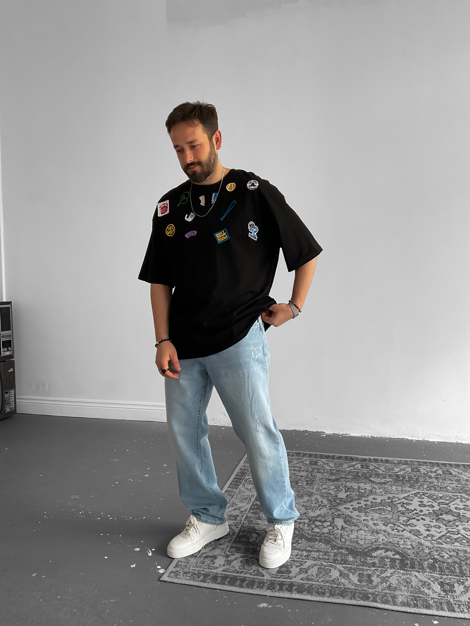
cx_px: 235
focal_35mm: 29
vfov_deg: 61.7
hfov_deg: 48.2
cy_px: 313
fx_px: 525
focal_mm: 3
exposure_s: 1/80
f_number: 1.8
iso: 64
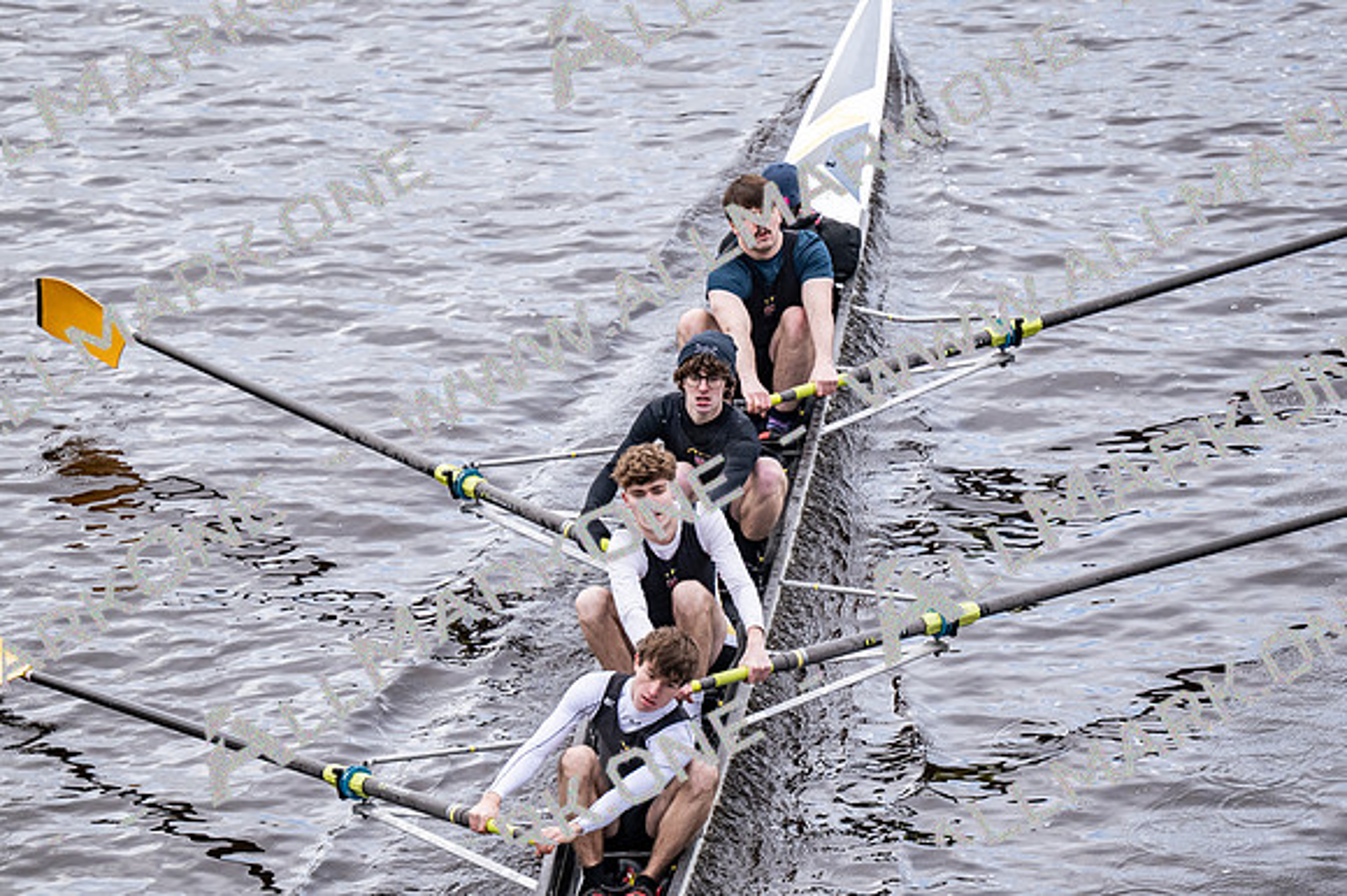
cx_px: 674
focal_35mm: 292
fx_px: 10919
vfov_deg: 4.7
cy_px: 448
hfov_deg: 7.1
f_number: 2.8
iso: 800
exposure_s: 1/2000
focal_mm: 195
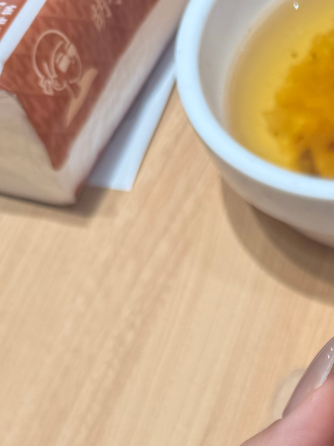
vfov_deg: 22.2
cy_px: 652
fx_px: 952
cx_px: 417
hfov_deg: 18.7
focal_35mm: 74
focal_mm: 6.76
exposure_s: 1/121
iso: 50
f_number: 1.78
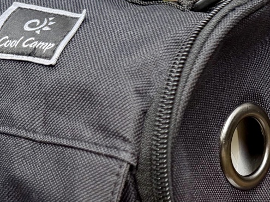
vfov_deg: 14.3
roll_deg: -1.3
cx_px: 275
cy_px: 292
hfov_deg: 19.6
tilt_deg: -28.0
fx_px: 756
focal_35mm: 97
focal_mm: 6.76
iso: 80
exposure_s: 1/796
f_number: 1.78
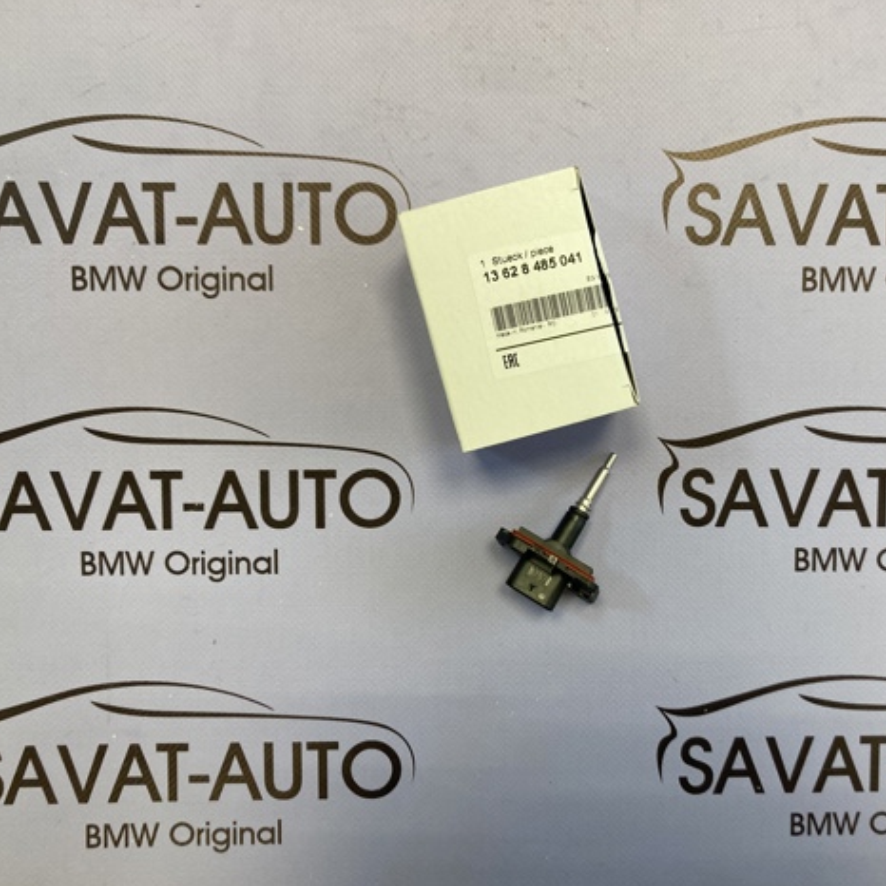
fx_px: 985
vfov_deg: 48.4
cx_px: 548
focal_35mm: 34
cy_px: 448
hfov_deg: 48.1
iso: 80
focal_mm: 3.99
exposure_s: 1/80
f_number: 1.8
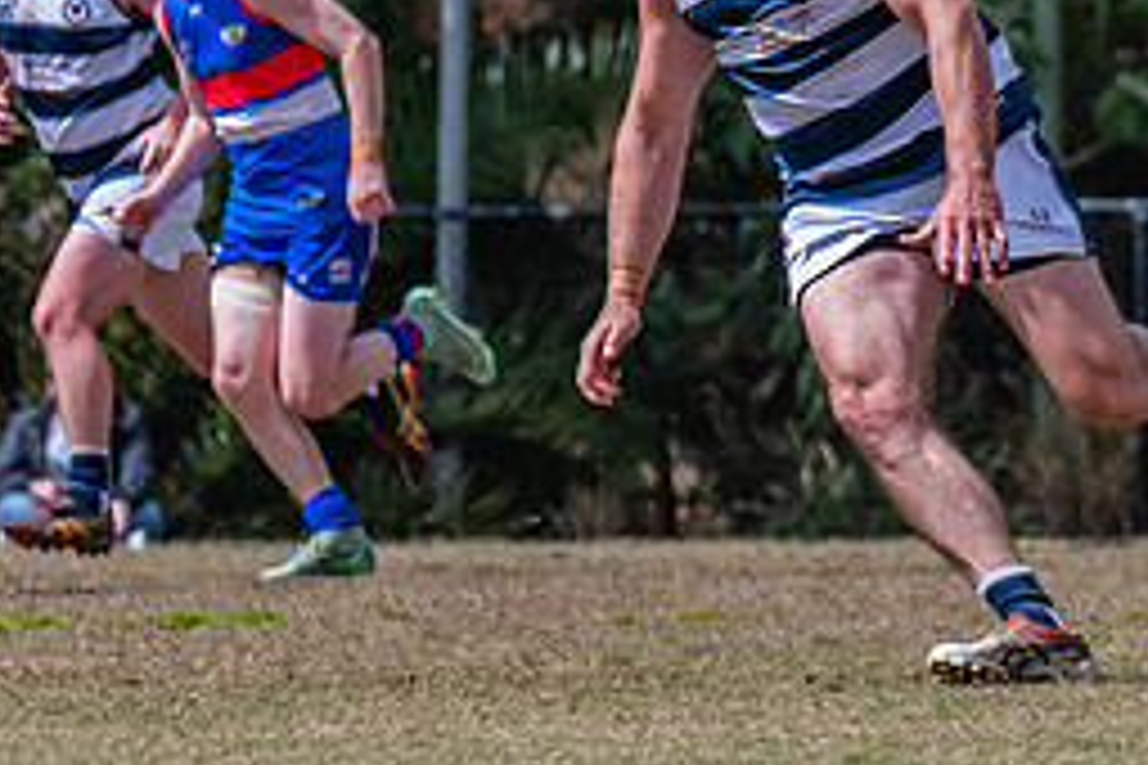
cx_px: 1867
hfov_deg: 2.0
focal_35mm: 1039
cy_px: 210
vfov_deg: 1.3
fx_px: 33130
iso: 800
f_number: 8
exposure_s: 1/1600
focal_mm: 290
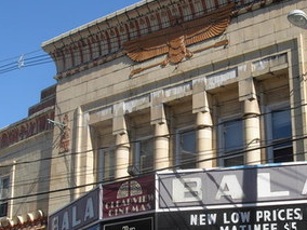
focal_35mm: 75
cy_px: 150
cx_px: 192
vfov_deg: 19.6
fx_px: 665
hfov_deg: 25.9
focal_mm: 6.3
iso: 79
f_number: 4.9
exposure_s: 1/497
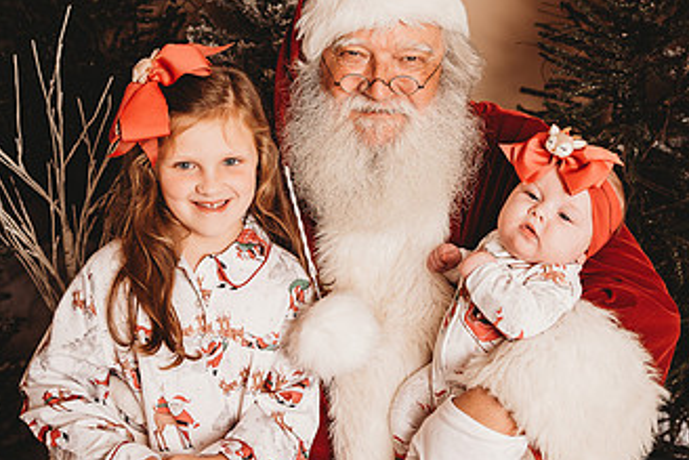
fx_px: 1015
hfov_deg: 37.5
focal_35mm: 53
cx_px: 357
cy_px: 169
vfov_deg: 25.5
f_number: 4
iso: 100
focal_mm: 30
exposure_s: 1/160
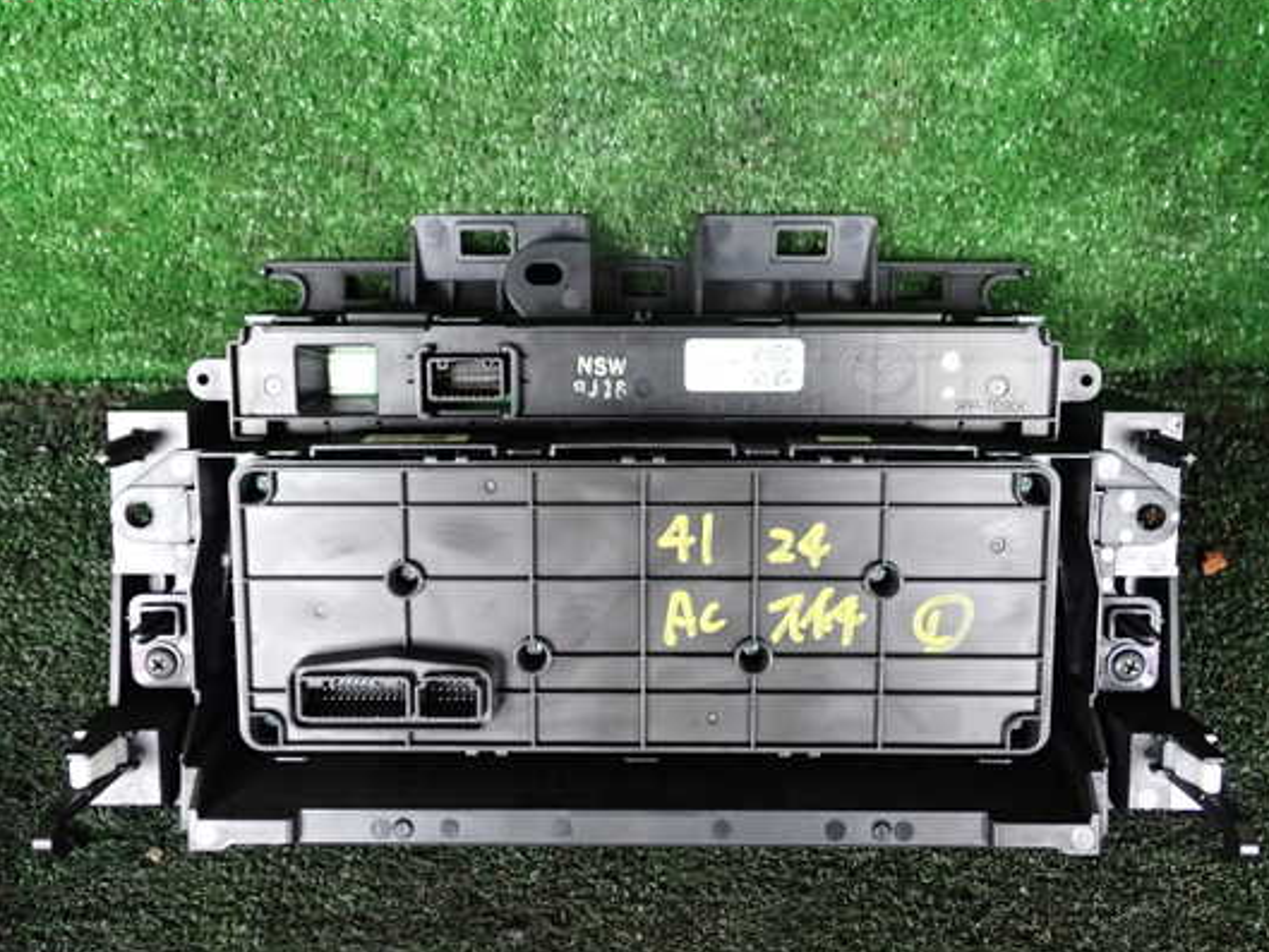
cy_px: 484
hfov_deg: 53.9
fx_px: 1247
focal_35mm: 34
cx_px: 638
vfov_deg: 41.8
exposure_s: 1/30
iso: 320
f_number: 2.3
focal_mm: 5.4
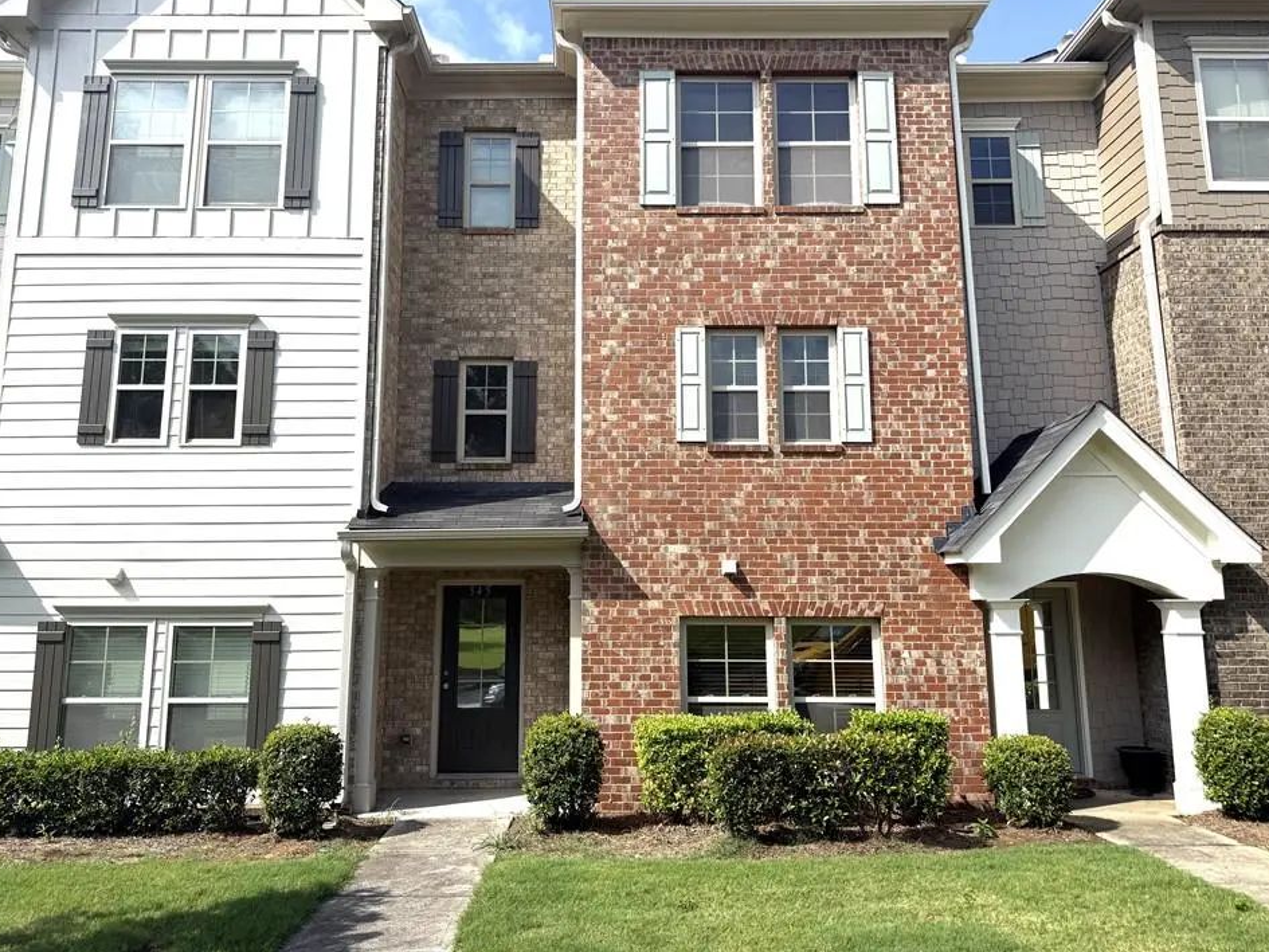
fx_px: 953
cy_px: 439
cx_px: 602
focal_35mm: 26
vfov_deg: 53.0
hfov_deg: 67.3
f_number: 1.78
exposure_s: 1/4673
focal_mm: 6.76
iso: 80
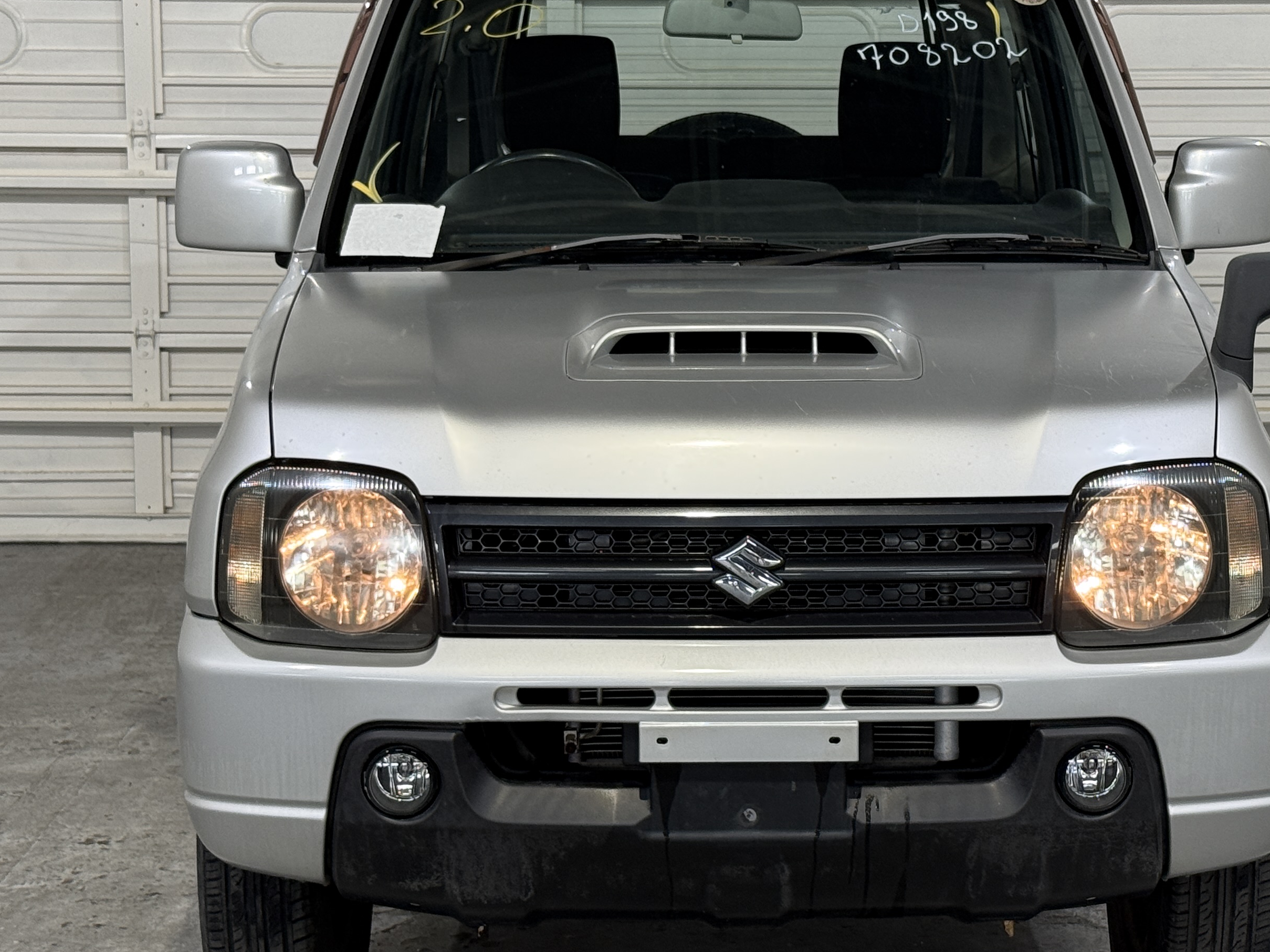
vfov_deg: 18.4
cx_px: 747
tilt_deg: -6.7
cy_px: 456
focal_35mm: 80
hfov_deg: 24.4
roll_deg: -0.2
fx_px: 2935
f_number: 1.78
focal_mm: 6.76
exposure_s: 1/60
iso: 80
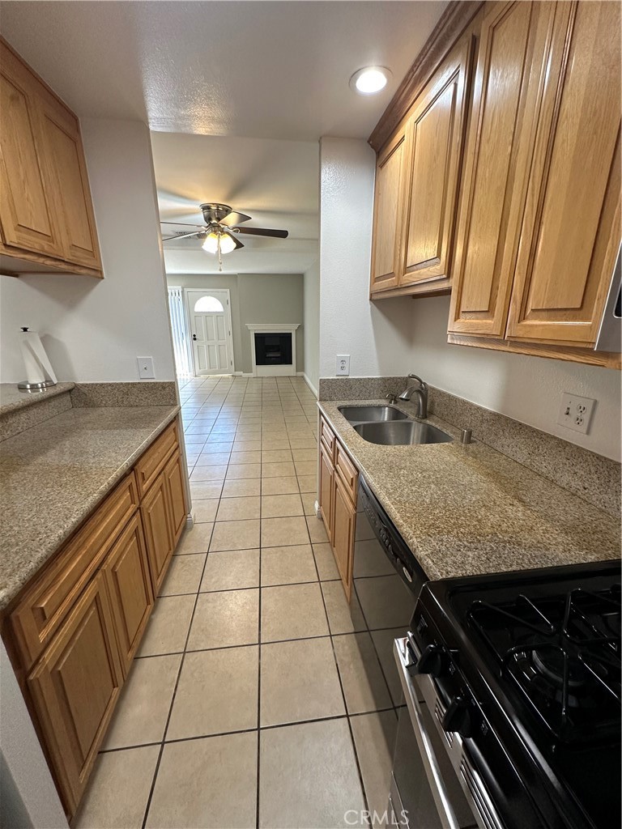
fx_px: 335
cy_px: 414
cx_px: 311
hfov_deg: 85.7
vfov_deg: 102.1
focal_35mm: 14
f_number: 2.2
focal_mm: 2.22
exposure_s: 1/120
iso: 200
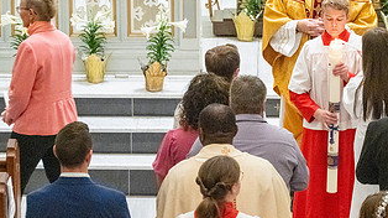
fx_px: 2590
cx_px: 352
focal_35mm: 252
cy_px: 143
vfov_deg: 4.8
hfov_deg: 8.5
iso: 5000
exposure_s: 1/60
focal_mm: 130
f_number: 8
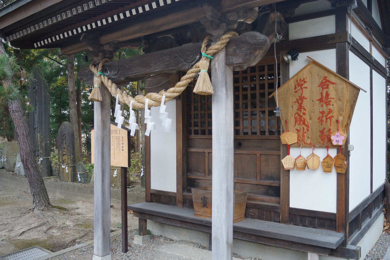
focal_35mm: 30
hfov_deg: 61.9
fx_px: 325
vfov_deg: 43.6
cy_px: 130
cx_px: 195
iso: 400
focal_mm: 20
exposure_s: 1/50
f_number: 4
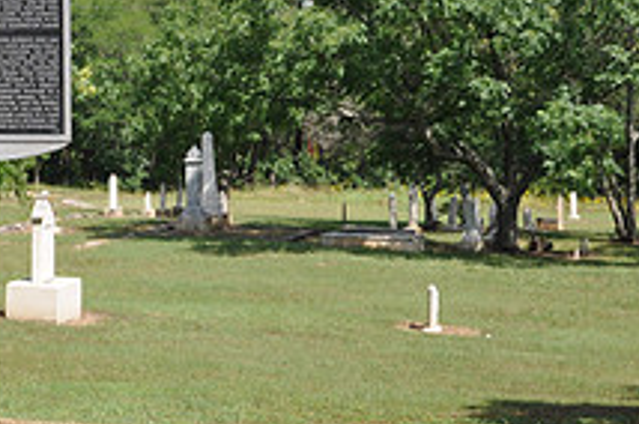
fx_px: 2020
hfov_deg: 17.6
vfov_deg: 11.9
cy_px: 31
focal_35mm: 114
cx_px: 9
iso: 200
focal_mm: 28
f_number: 6.3
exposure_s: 1/200
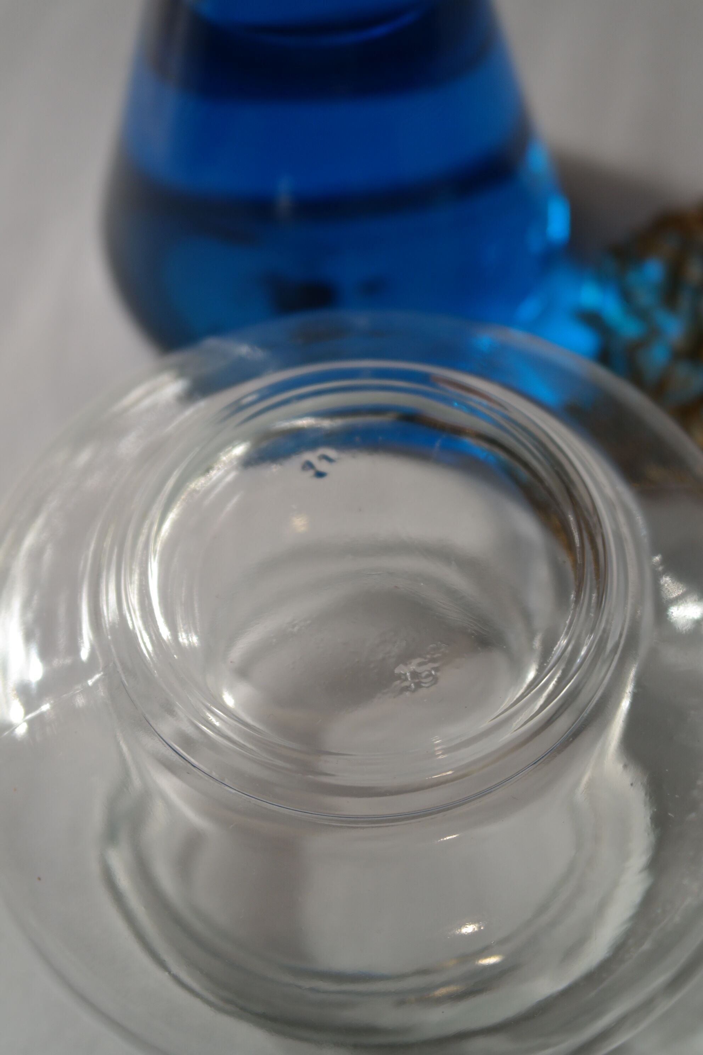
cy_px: 528
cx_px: 352
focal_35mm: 58
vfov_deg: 34.5
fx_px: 1699
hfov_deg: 23.4
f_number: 5
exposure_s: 1/80
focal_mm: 38
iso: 200
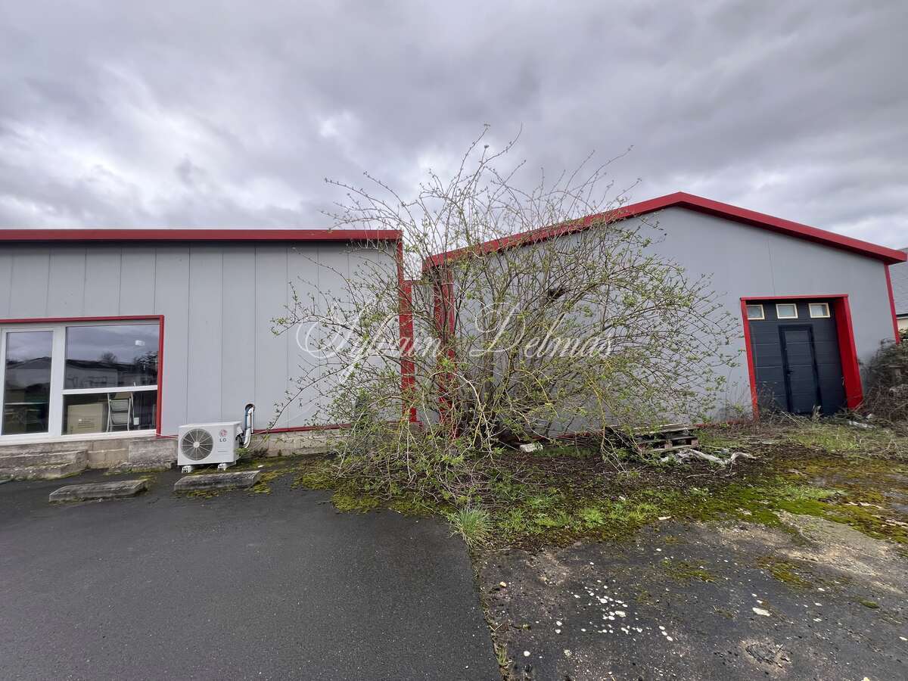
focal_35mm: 13
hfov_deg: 106.2
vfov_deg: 89.9
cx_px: 454
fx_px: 341
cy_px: 340
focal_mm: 1.57
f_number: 1.8
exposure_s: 1/306
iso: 32
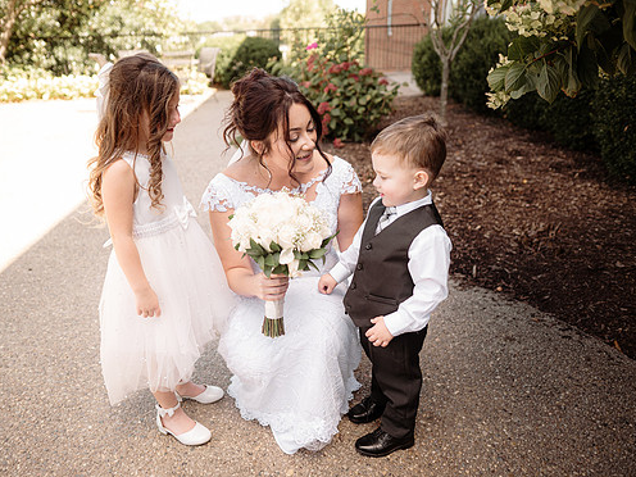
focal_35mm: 27
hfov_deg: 65.2
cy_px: 246
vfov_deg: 51.3
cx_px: 292
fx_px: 496
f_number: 2.2
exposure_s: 1/500
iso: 125
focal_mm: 24
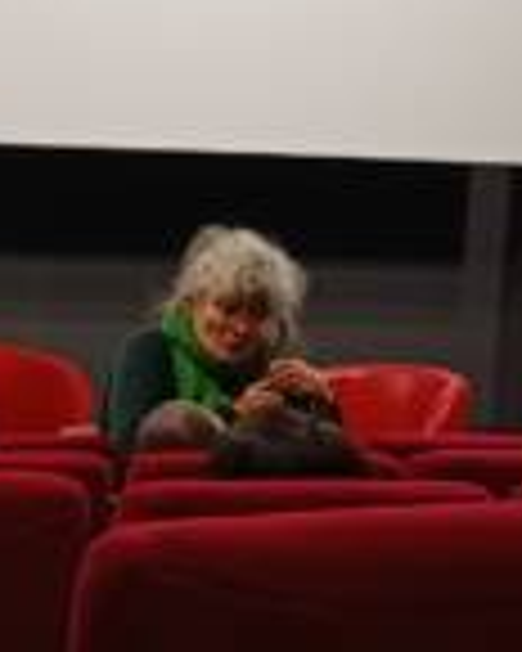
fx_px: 2240
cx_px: -270
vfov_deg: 16.6
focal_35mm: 116
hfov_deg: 12.6
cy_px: 319
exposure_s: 1/50
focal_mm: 5.24
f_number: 1.7
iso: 1085
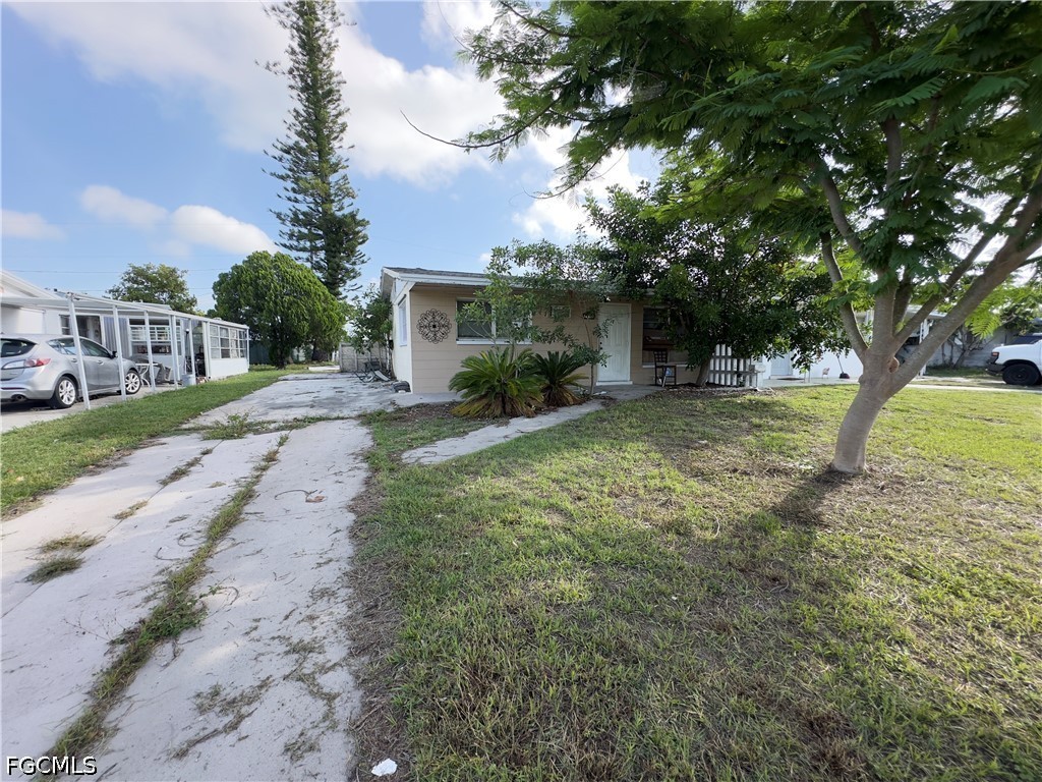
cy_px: 391
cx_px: 521
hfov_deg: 102.1
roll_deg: -0.1
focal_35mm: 14
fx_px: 421
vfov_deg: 85.7
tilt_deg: -6.5
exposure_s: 1/347
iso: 40
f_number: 2.2
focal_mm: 2.22
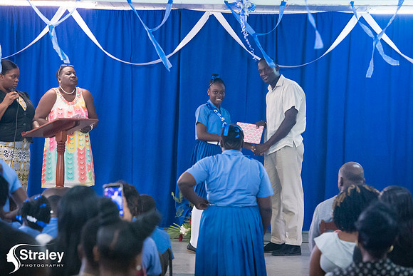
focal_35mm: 155
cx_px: 206
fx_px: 1779
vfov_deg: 8.9
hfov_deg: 13.2
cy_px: 138
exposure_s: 1/200
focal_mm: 155
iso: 20000
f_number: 6.3
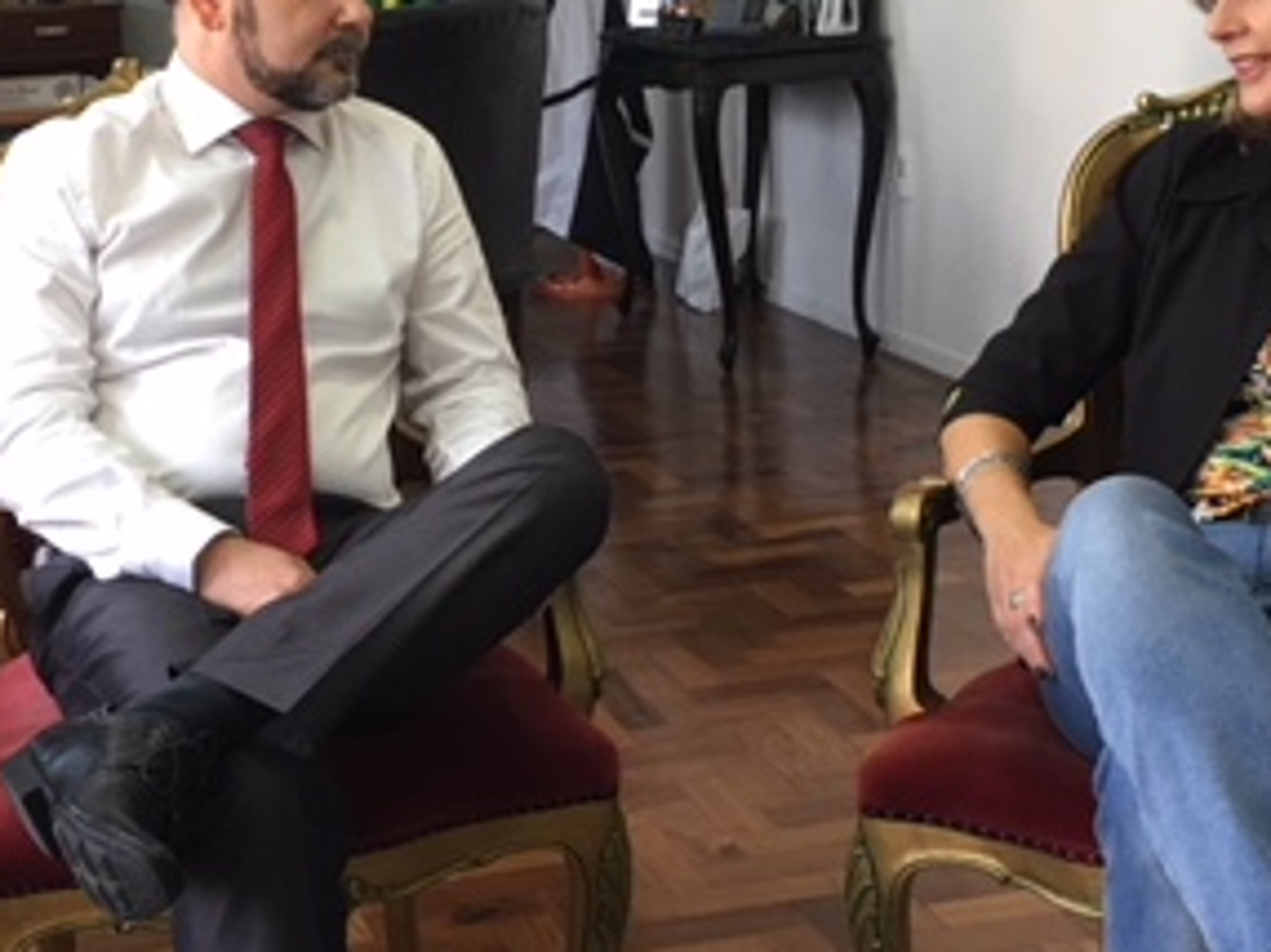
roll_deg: +2.9
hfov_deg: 29.8
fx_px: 2385
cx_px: 511
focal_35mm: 65
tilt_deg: -12.8
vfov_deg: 22.6
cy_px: 507
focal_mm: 4.15
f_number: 2.2
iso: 32
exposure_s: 1/15
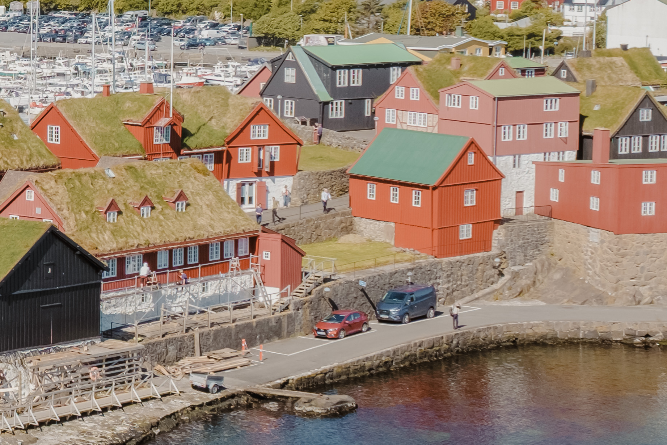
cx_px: -220
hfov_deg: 15.0
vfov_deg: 10.5
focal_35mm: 130
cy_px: 119
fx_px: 2409
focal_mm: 20.6
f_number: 5.6
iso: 125
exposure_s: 1/480
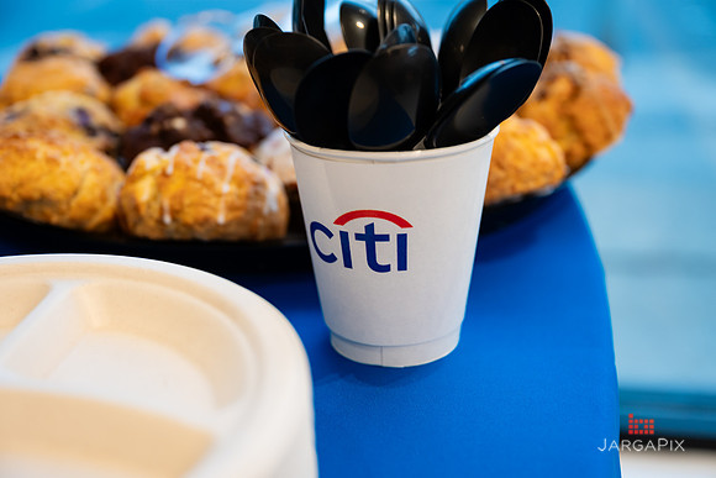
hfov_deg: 41.2
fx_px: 953
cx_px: 361
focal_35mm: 48
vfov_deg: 28.1
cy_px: 245
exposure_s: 1/200
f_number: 3.2
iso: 400
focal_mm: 46
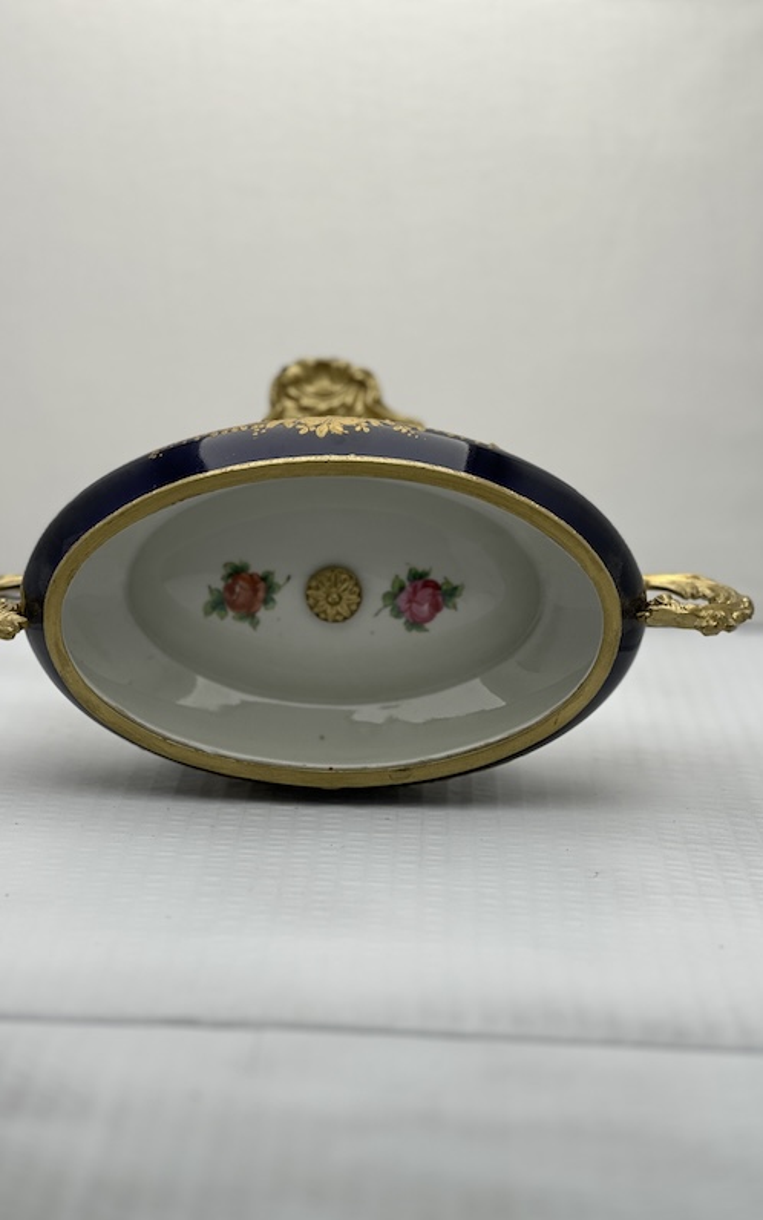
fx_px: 2726
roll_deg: -1.6
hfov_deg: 15.9
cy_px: 612
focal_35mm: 82
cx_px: 313
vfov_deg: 25.2
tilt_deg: -11.2
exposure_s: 1/116
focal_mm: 9
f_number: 2.8
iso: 20
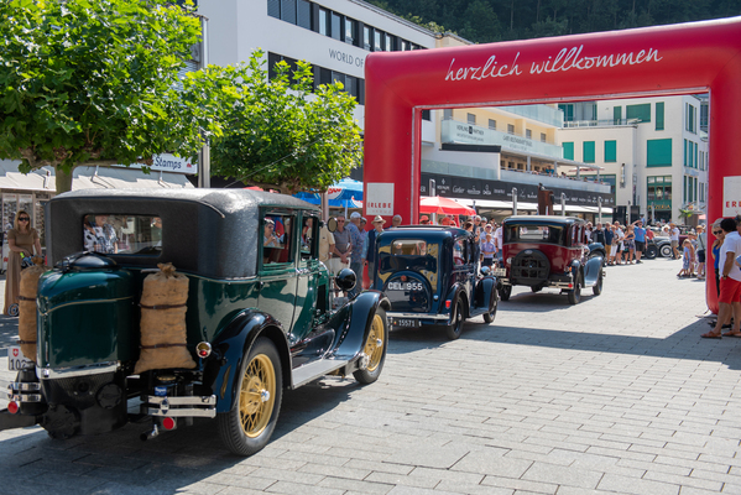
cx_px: 370
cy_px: 248
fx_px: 824
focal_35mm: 40
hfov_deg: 48.4
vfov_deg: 33.4
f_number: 5
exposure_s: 1/500
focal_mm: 40
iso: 100
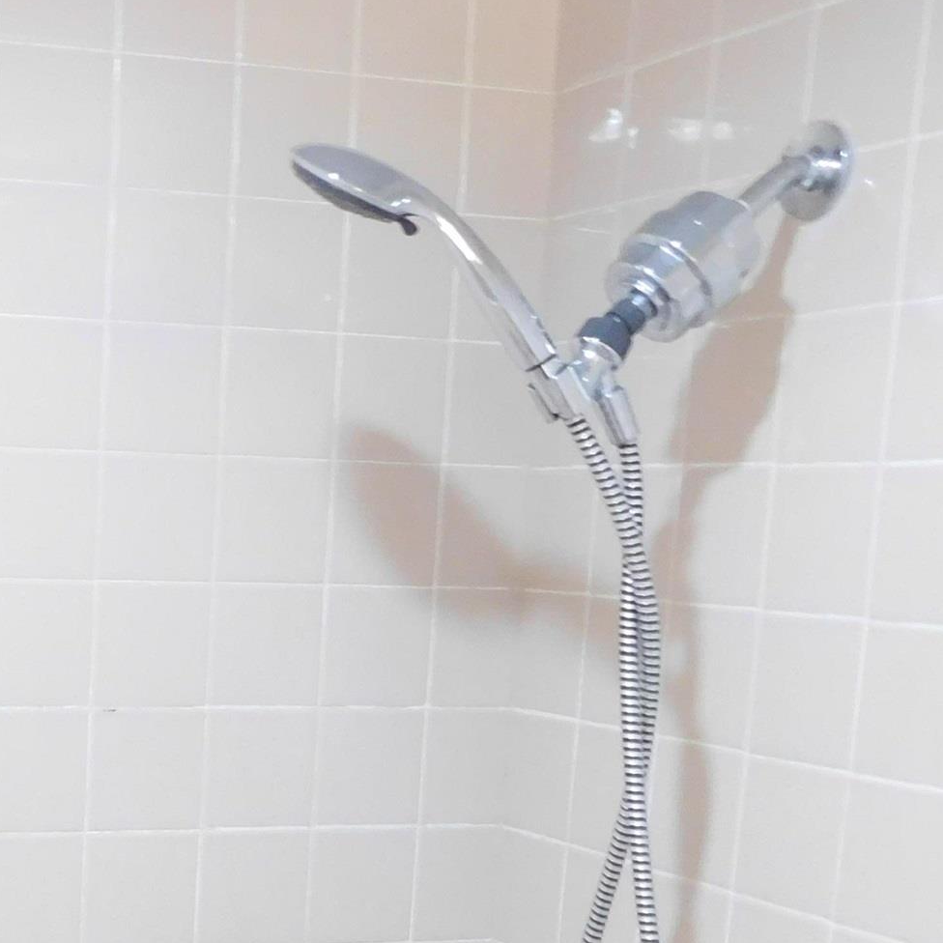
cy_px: 860
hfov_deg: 24.6
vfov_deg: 26.0
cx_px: -160
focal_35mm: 64
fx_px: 1973
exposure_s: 1/20
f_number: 3
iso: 400
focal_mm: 4
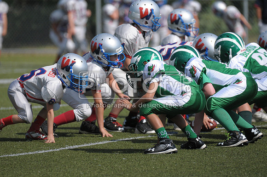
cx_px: 134
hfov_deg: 4.6
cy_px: 88
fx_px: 3333
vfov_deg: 3.0
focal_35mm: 450
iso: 640
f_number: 4
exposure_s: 1/8000
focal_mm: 300
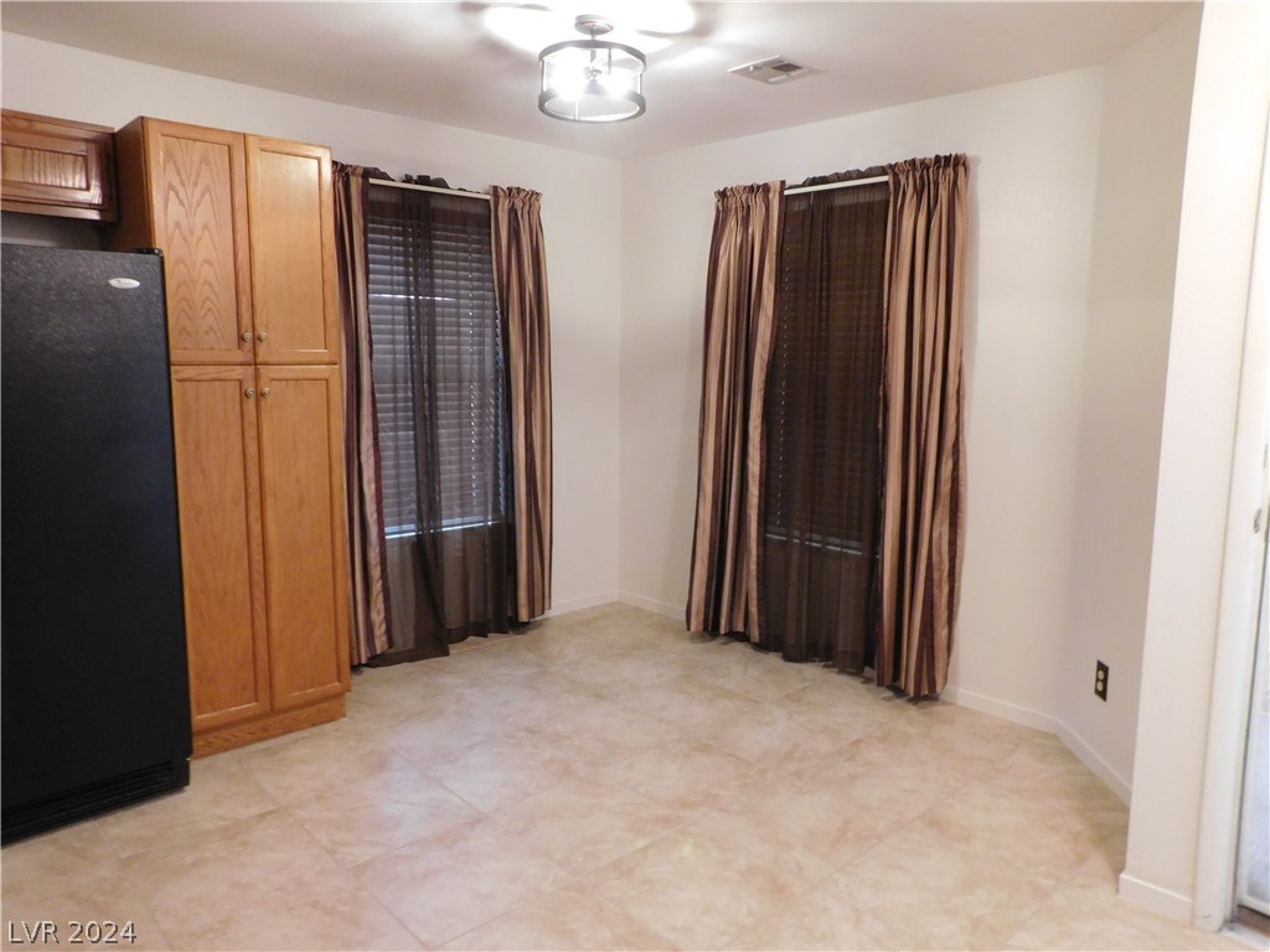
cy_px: 476
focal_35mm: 24
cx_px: 635
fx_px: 881
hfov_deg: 71.6
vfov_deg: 56.8
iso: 400
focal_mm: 4.1
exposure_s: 1/13
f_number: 3
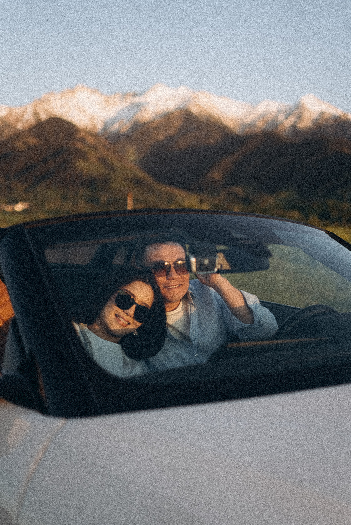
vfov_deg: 39.6
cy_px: 262
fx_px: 730
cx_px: 176
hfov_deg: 27.0
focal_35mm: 50
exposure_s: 1/2000
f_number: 1.8
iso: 500
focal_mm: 50
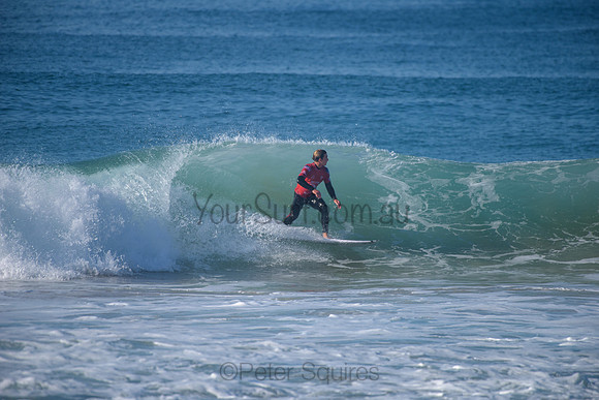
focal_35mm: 500
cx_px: 300
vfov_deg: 2.8
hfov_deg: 4.1
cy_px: 200
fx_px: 8321
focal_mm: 500
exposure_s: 1/2000
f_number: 5.6
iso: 200
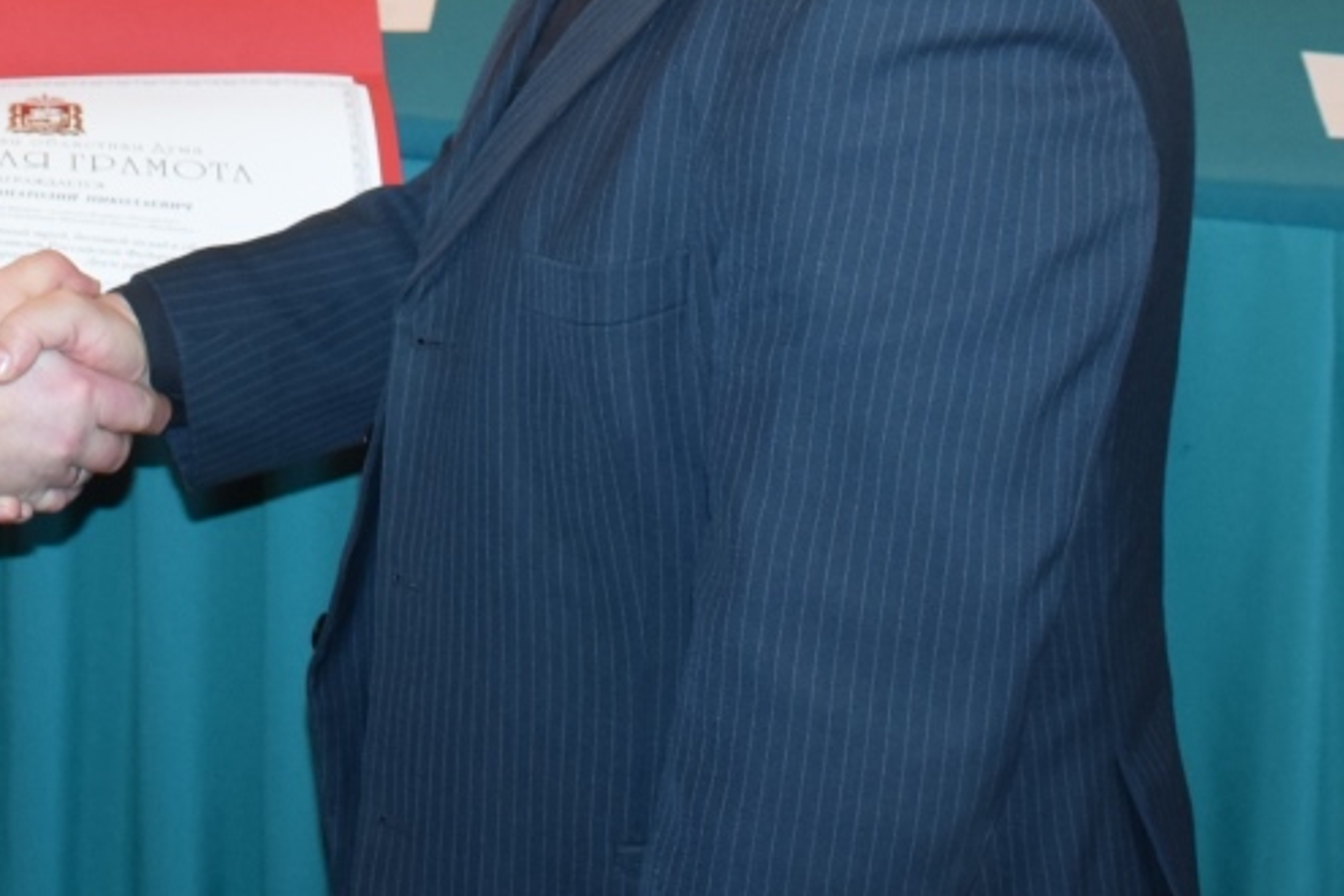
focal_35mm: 62
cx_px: -35
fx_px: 2314
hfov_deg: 29.9
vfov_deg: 21.3
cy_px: 48
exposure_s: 1/60
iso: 800
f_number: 4
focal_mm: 20
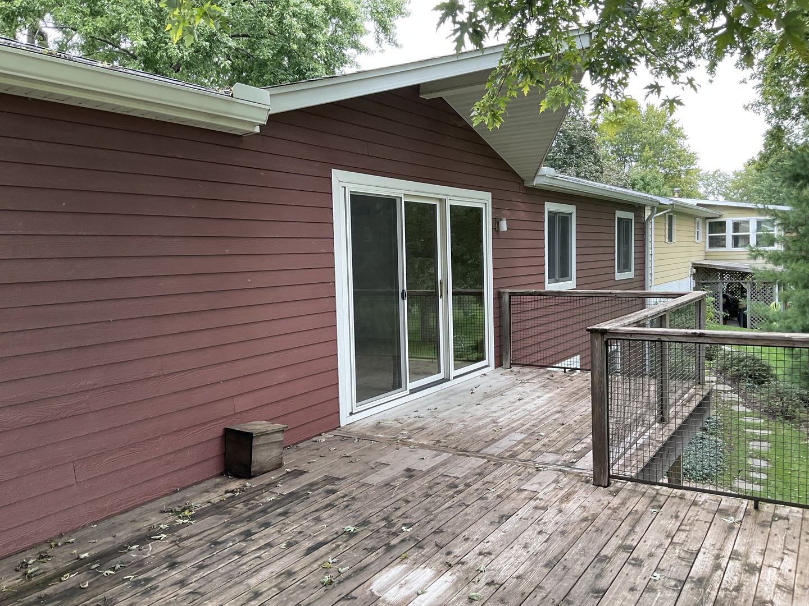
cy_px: 303
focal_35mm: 29
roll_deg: +1.4
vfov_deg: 48.2
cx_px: 404
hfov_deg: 61.7
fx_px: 678
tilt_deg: -3.4
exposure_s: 1/120
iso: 32
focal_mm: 3
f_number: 1.8
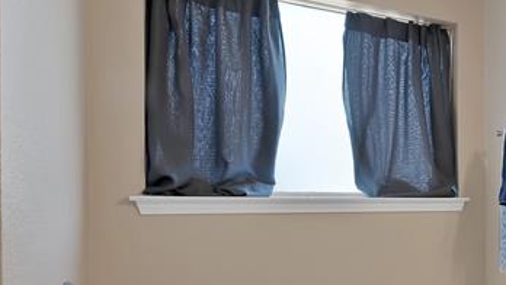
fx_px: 497
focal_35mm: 37
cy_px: 215
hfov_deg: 36.3
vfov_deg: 31.4
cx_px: 653
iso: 640
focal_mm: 12
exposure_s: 1/5
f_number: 9
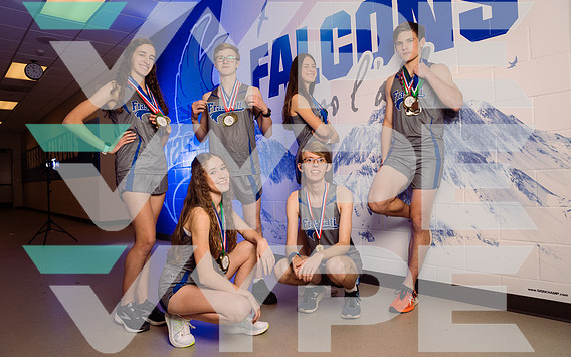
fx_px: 389
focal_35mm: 25
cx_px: 281
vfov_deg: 49.3
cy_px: 177
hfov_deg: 72.5
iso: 400
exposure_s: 1/250
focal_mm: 24
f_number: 7.1
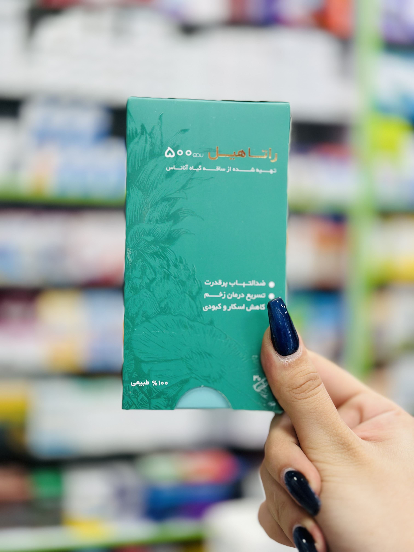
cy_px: 276
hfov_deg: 30.3
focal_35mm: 48
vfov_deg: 39.7
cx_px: 207
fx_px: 765
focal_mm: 6.86
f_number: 1.78
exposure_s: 1/100
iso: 100
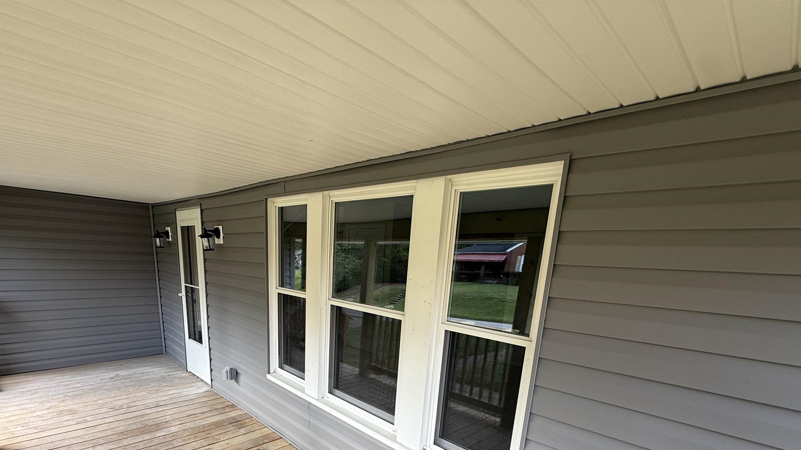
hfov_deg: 92.6
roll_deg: -3.6
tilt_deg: -13.6
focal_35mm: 18
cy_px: 354
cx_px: 389
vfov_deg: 57.0
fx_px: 382
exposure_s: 1/119
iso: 50
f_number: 2.2
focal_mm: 2.22
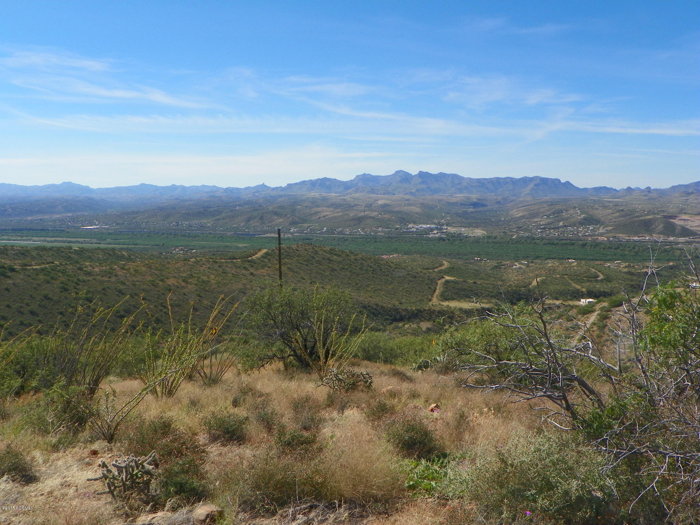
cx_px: 350
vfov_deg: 44.2
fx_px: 647
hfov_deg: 56.8
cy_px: 262
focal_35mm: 32
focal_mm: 5.7
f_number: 5.6
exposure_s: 1/400
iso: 64
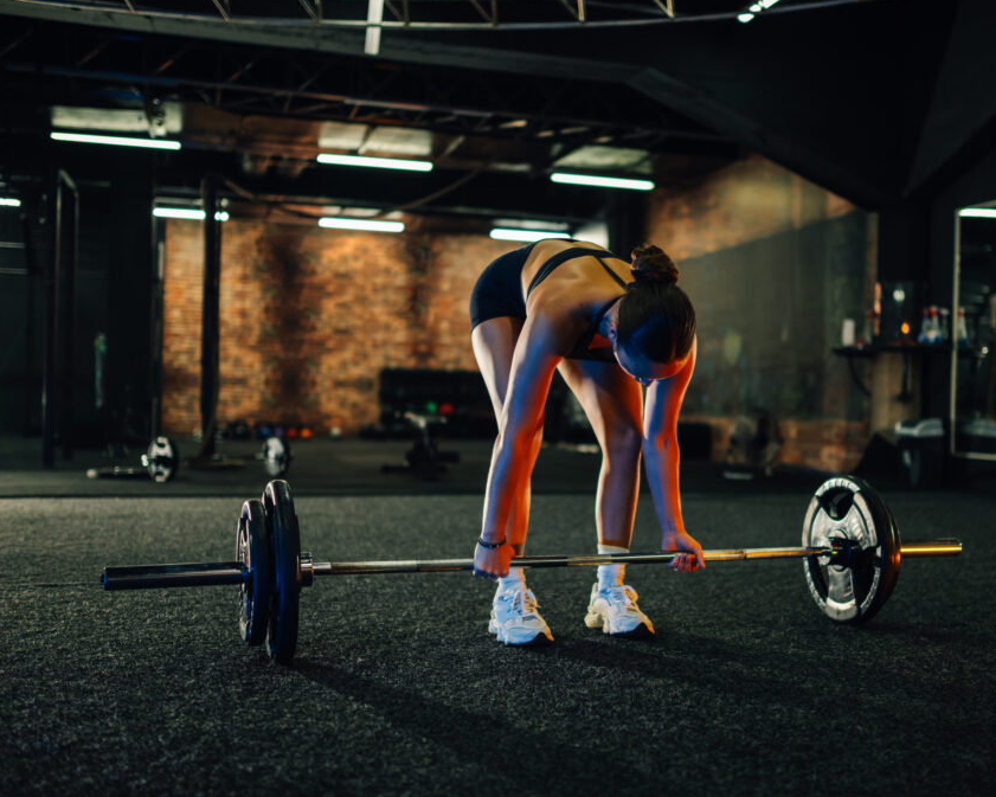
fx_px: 1179
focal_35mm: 40
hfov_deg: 45.5
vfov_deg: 37.3
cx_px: 602
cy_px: 400
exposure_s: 1/200
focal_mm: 35
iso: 400
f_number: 1.4
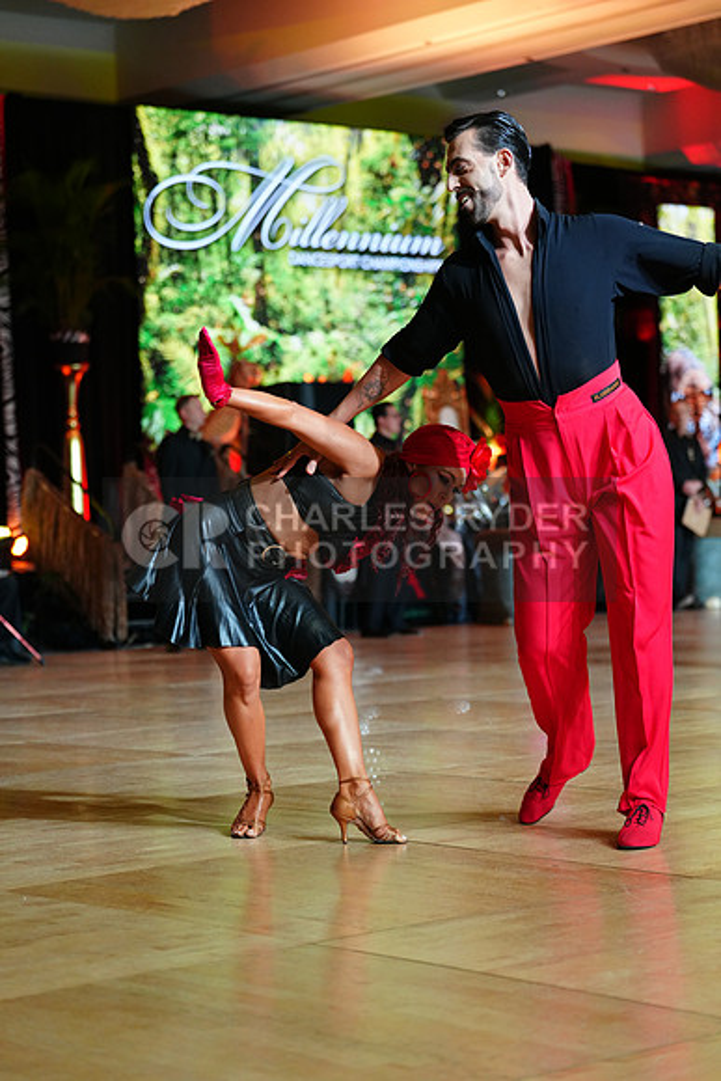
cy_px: 540
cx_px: 360
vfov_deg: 26.0
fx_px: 2342
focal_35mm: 78
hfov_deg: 17.5
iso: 2000
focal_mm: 78
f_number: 2.8
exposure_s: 1/320
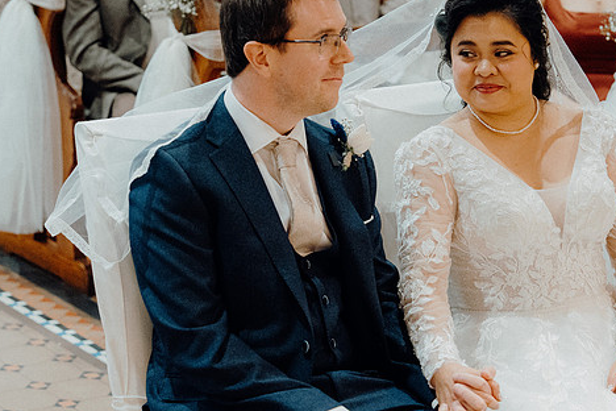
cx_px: 363
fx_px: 2036
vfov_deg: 11.5
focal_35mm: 119
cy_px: 204
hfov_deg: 17.2
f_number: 3.2
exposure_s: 1/160
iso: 4000
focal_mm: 64
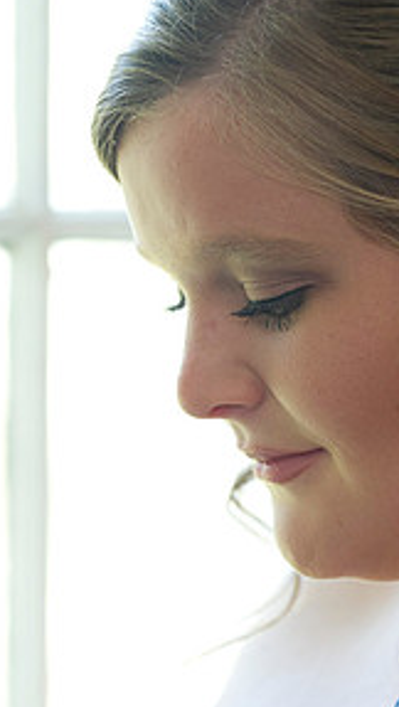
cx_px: 404
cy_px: 323
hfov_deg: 5.5
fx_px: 4165
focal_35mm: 222
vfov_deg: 9.7
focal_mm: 105
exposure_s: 1/250
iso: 1600
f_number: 3.2
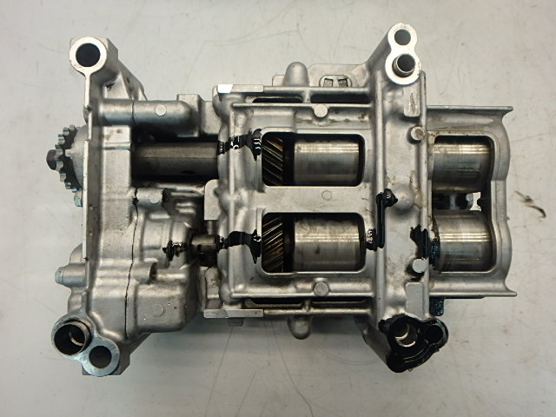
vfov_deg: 63.4
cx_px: 278
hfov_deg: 79.0
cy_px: 208
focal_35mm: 21
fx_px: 337
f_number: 3.5
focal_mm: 3.7
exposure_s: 1/50
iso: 200
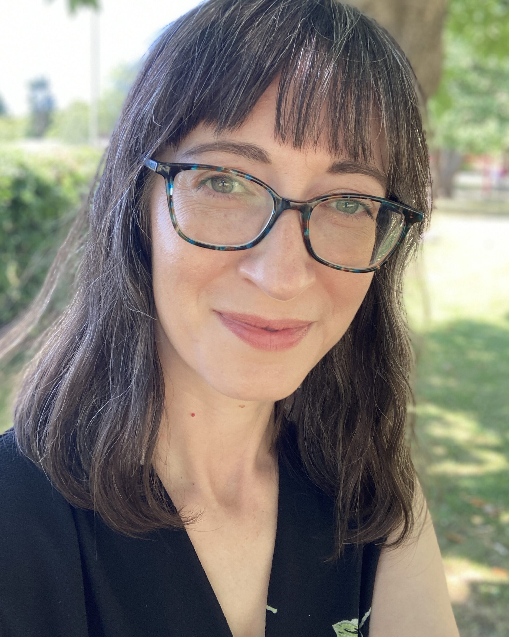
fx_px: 640
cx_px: 255
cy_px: 306
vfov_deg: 52.8
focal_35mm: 34
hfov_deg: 43.4
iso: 64
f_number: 2.2
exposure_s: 1/121
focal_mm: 2.87
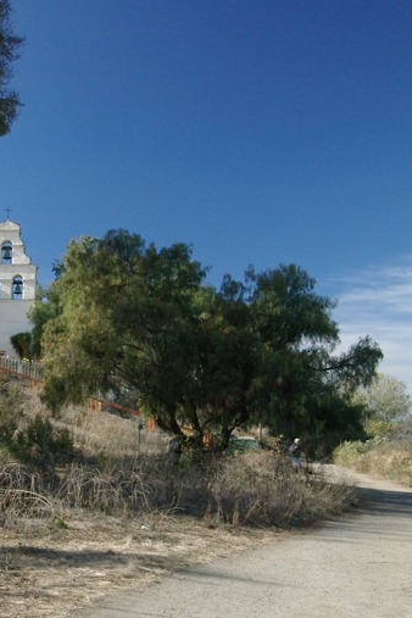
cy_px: 377
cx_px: -7
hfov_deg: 27.0
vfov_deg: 41.7
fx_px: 807
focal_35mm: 47
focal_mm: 16
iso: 800
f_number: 6.7
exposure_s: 1/350
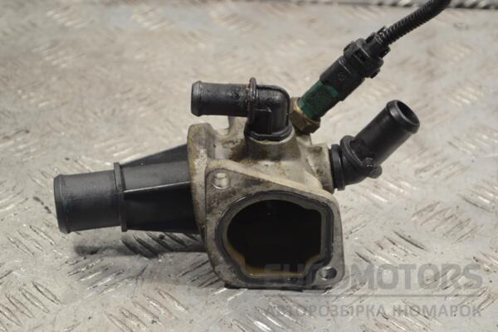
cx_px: 249
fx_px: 1141
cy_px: 166
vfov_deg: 16.6
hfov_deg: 24.6
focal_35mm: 82
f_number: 5.6
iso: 320
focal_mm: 55
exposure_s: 1/30
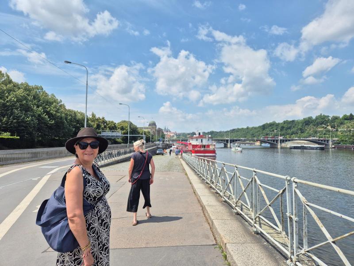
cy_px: 133
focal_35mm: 23
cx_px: 177
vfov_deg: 58.9
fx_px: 235
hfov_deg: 73.9
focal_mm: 5.4
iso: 25
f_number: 1.8
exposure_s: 1/1984
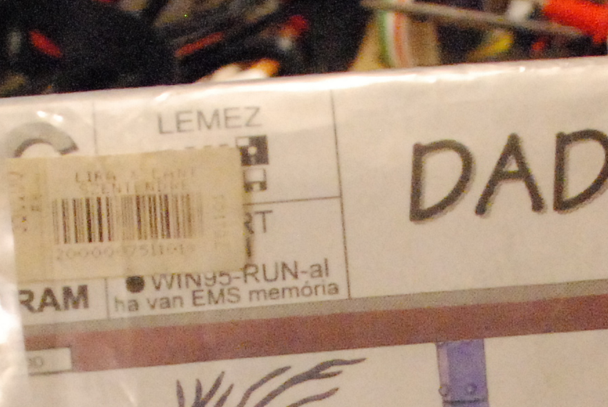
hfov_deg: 15.5
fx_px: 2232
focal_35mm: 132
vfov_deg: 10.2
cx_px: 341
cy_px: 566
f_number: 4
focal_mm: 20
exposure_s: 1/60
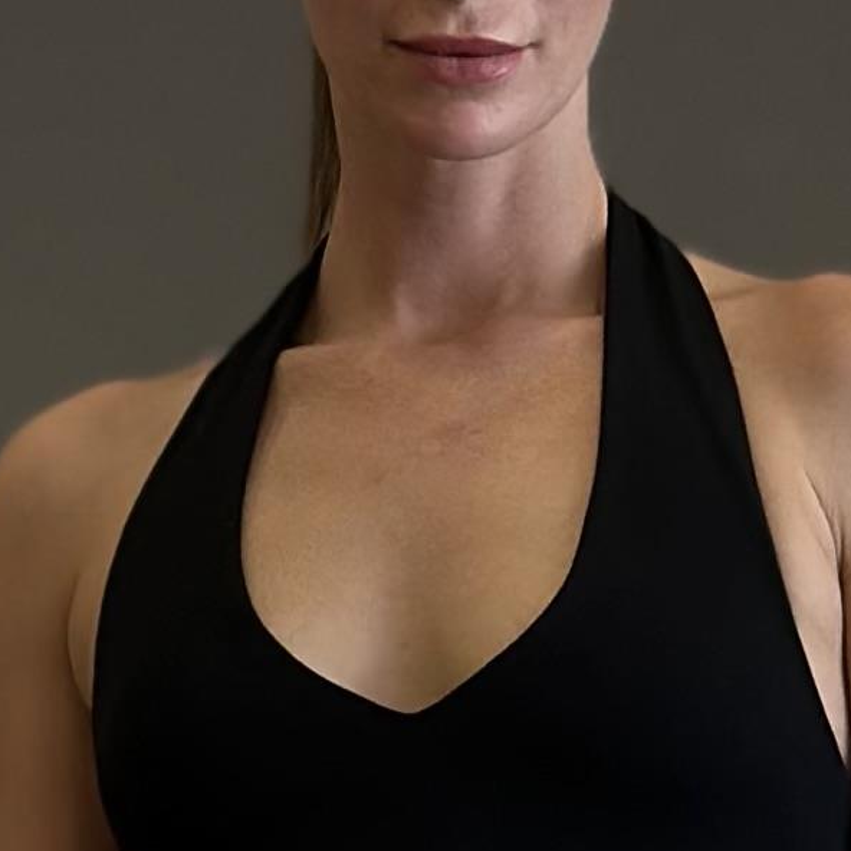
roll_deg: +0.4
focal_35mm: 289
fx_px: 8038
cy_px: 1609
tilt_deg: -5.4
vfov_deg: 5.9
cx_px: 482
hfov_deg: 6.1
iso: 80
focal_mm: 6.86
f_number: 1.78
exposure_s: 1/100
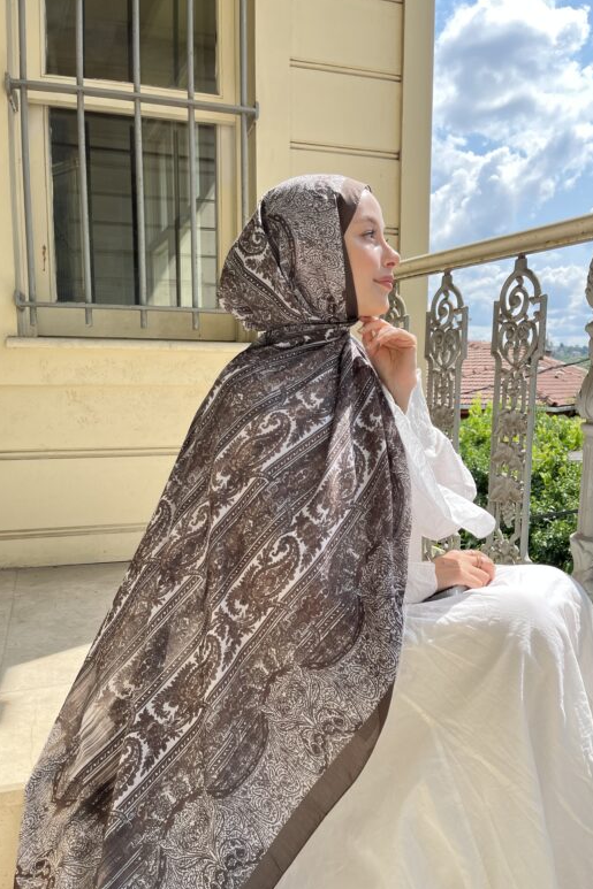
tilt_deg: -6.5
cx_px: 339
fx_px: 692
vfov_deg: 65.5
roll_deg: +0.2
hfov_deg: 46.3
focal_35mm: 28
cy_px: 452
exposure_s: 1/1212
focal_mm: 5.1
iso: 50
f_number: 1.6
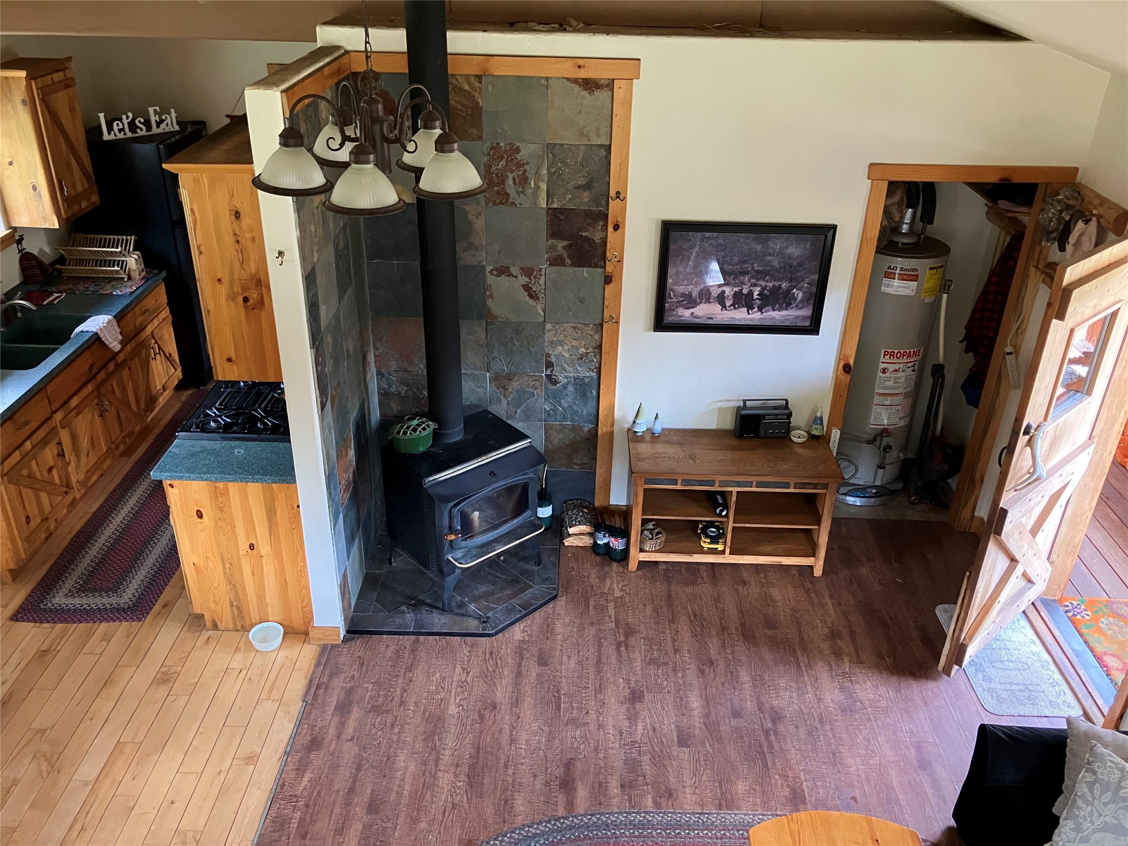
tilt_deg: -28.1
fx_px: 912
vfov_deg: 49.7
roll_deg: -1.0
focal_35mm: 28
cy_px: 423
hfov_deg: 63.4
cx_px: 564
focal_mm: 3.99
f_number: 1.8
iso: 320
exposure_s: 1/51
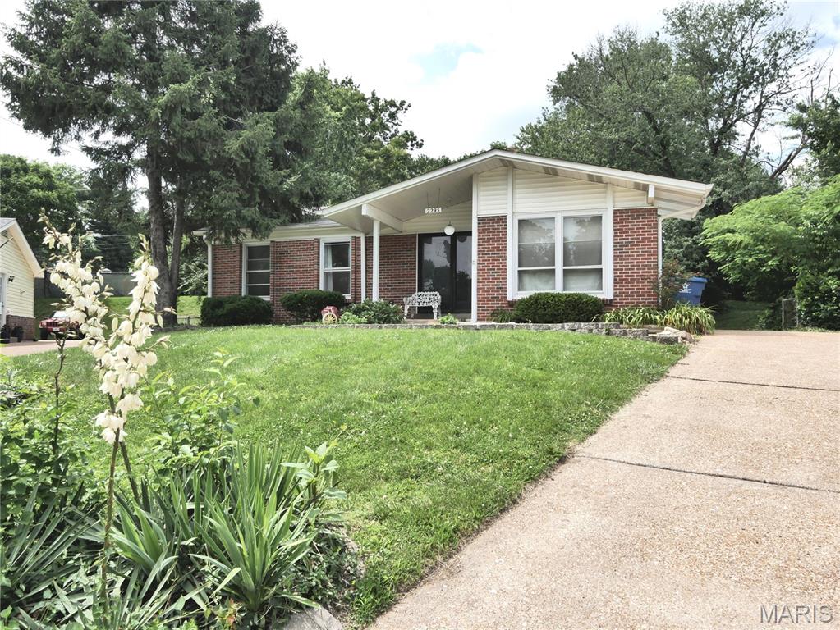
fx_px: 680
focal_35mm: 28
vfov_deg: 49.8
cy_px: 315
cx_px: 420
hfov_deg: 63.4
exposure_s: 1/320
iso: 800
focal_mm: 14
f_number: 8
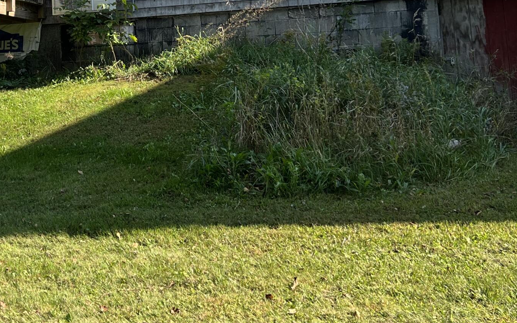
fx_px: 860
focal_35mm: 61
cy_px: 0
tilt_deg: +6.7
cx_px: 100
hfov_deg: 32.5
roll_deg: +2.6
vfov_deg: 20.6
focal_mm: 5.7
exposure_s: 1/974
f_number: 1.5
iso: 50
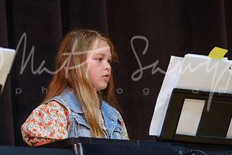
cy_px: 66
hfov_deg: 11.8
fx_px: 1122
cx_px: 129
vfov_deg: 7.9
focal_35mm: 174
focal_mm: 66
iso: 1250
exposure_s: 1/60
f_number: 2.8
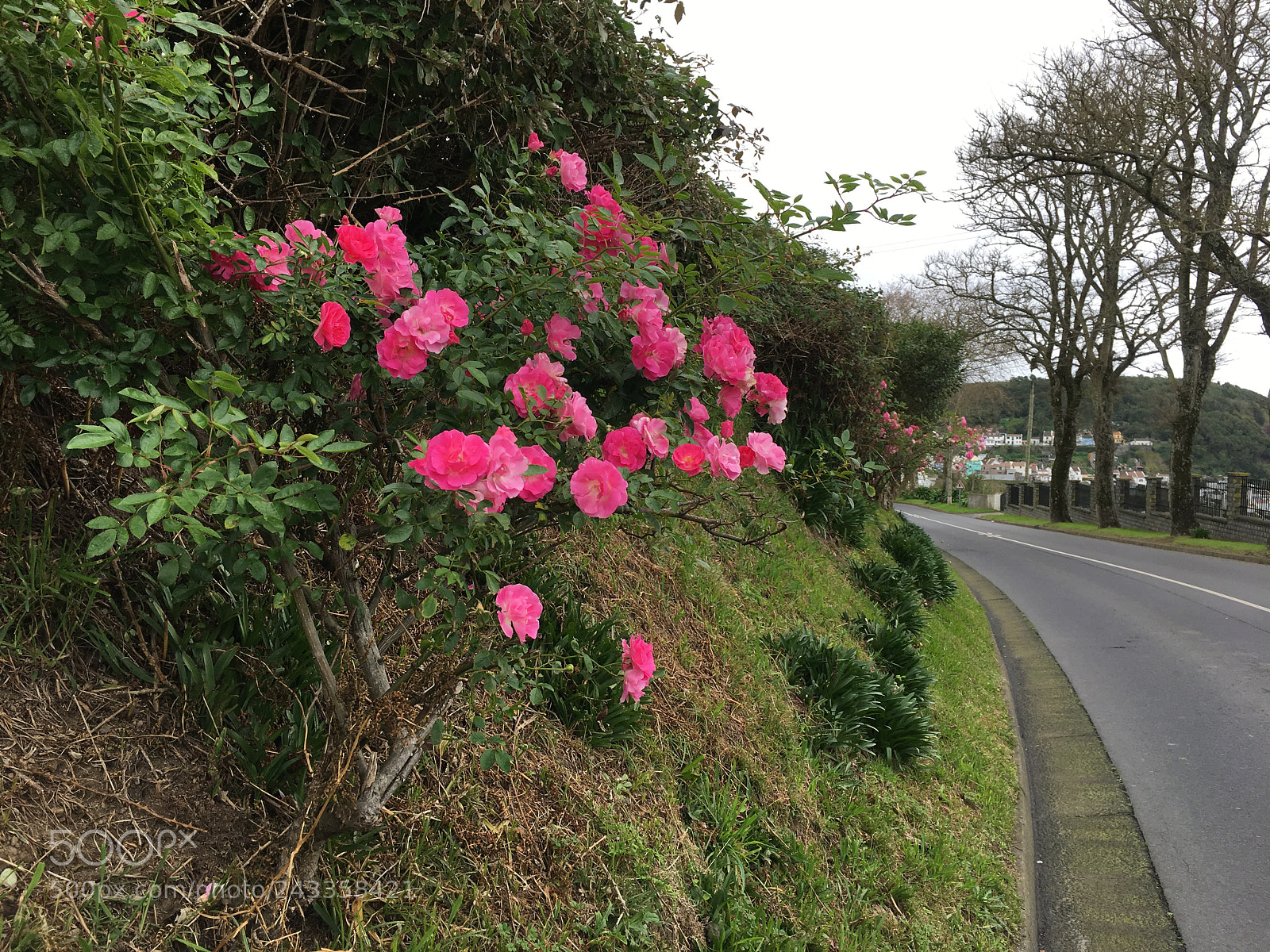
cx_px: 635
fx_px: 1064
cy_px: 476
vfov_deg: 48.2
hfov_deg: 61.7
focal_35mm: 29
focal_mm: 4.15
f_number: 2.2
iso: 25
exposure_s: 1/329
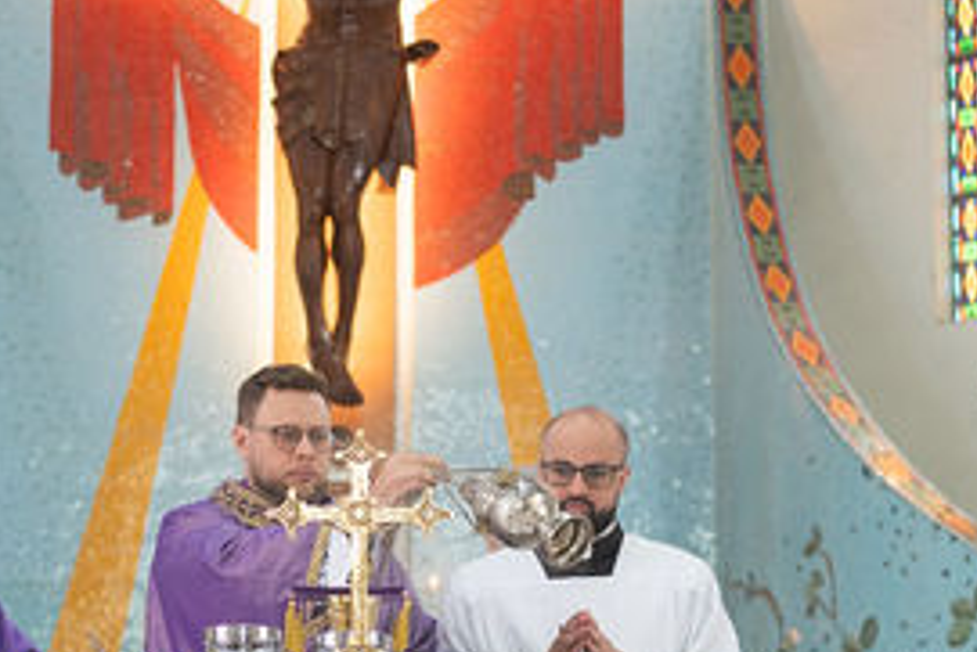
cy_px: 380
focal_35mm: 133
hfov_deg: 15.4
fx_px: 3611
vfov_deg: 10.3
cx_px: 335
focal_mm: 35
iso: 640
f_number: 2.8
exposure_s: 1/160
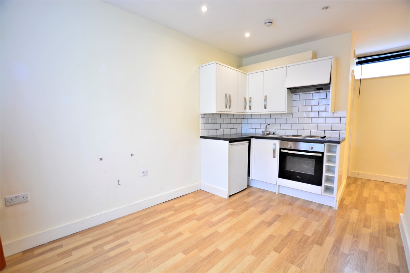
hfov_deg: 100.4
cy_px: 136
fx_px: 171
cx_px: 205
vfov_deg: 77.3
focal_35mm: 15
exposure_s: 1/15
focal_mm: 10
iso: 280
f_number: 3.5
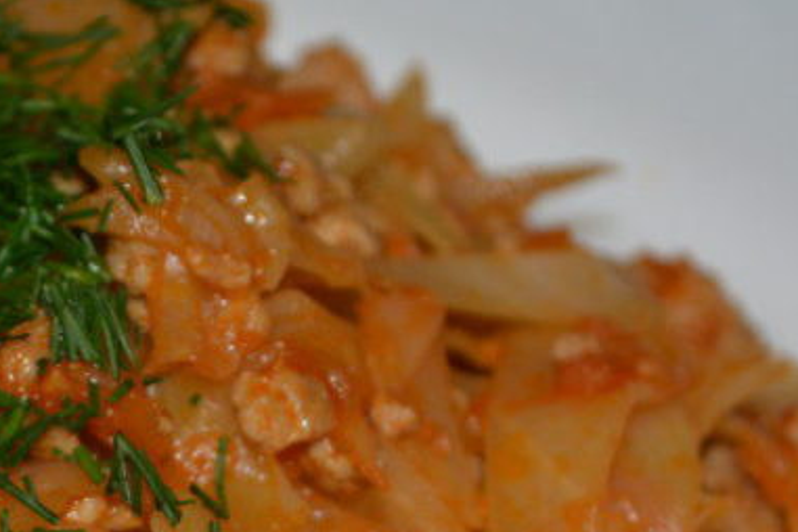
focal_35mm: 219
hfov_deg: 9.3
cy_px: 520
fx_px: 4861
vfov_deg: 6.2
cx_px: -34
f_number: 5.6
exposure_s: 1/60
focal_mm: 55
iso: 560
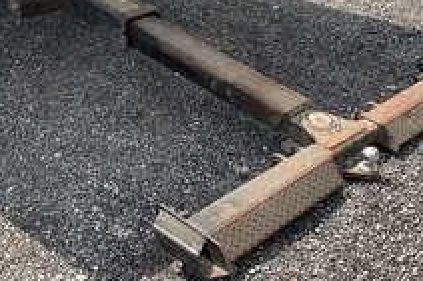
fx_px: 669
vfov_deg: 23.7
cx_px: 217
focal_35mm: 57
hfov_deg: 35.1
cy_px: 130
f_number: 1.8
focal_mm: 3
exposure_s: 1/912
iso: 25
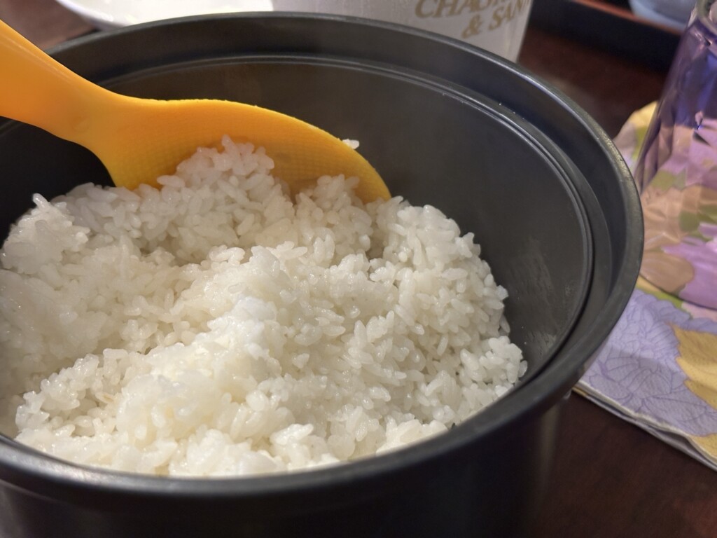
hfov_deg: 39.7
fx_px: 994
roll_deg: -0.7
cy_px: 269
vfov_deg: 30.3
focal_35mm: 48
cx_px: 358
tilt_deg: -40.3
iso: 200
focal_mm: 6.86
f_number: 1.78
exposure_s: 1/40
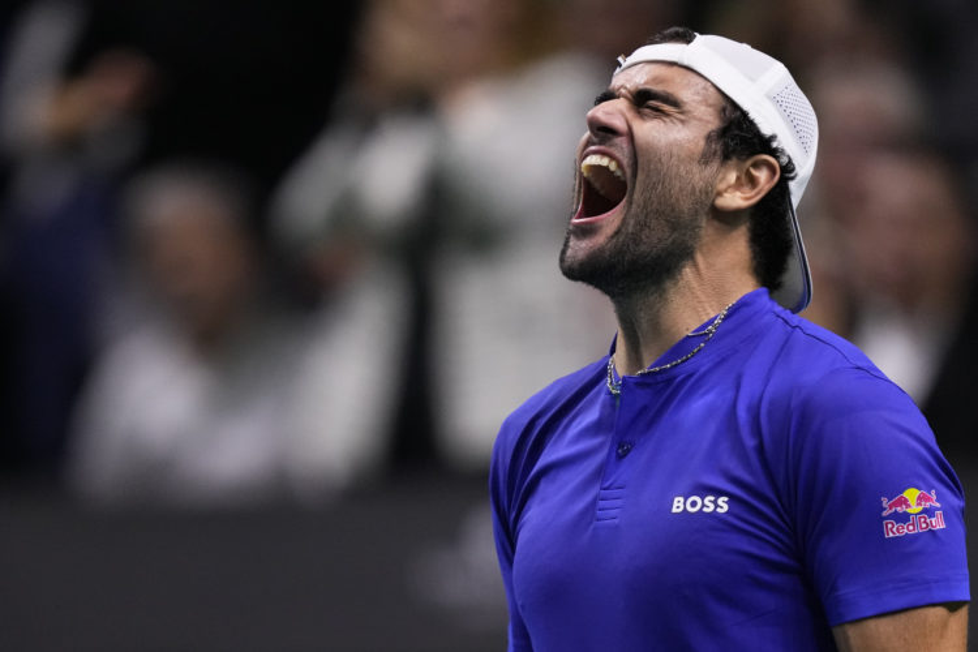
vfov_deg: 3.4
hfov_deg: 5.2
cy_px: 326
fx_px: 10866
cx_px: 489
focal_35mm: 400
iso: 4000
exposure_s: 1/1600
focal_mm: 400
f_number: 2.8
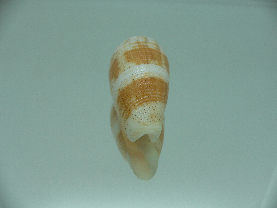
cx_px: 138
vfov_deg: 40.7
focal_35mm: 35
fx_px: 280
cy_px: 104
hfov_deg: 52.6
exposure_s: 1/80
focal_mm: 4.6
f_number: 2.8
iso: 80
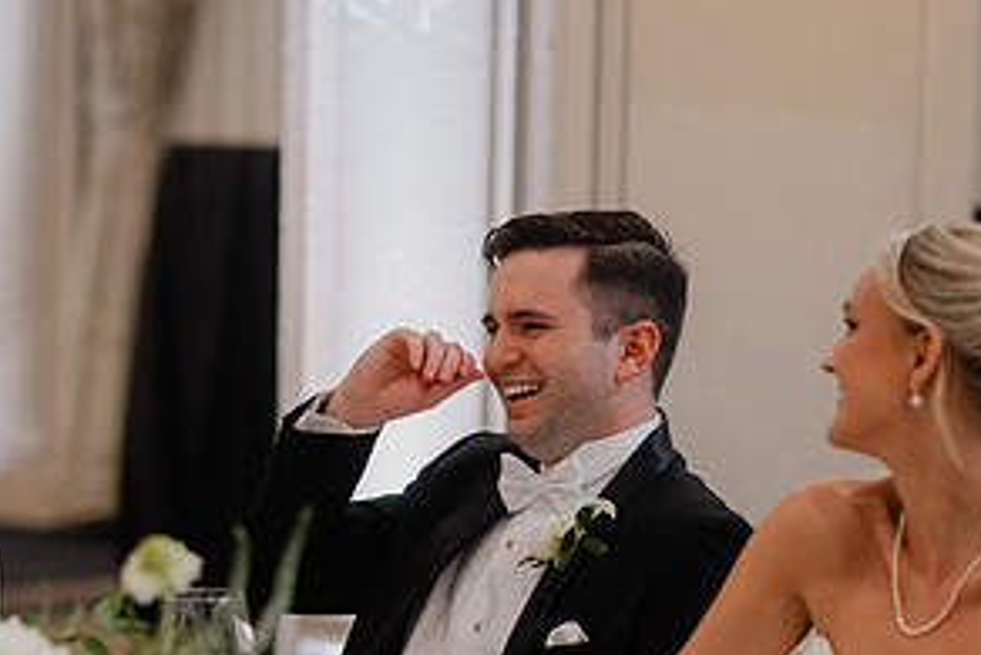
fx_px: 4607
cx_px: 410
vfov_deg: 8.1
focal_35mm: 169
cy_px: 566
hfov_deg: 12.2
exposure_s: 1/160
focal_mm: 85
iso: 2000
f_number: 2
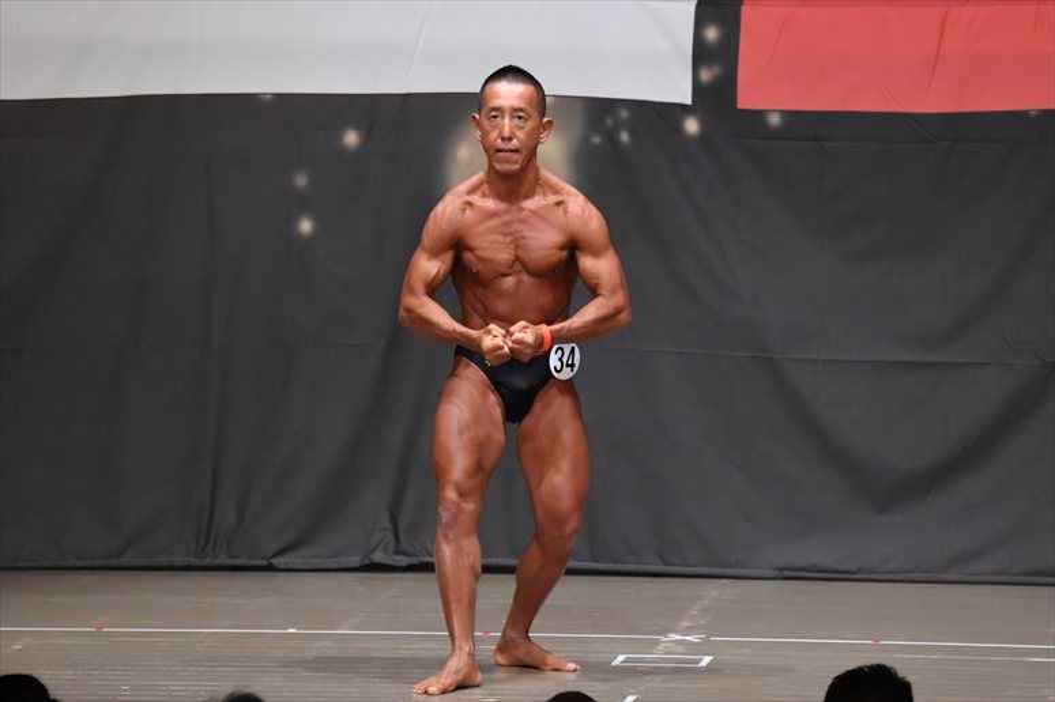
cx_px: 528
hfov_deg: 8.1
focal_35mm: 255
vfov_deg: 5.4
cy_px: 351
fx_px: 7469
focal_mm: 170
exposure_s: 1/400
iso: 6400
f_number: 5.6
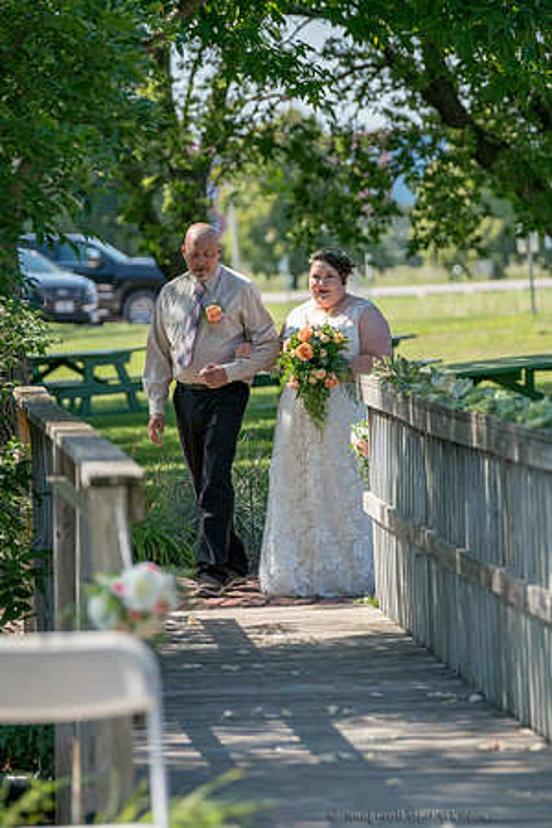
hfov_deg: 5.5
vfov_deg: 8.2
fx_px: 5750
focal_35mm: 250
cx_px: 276
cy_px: 414
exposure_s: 1/800
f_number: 5.6
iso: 500
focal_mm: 250
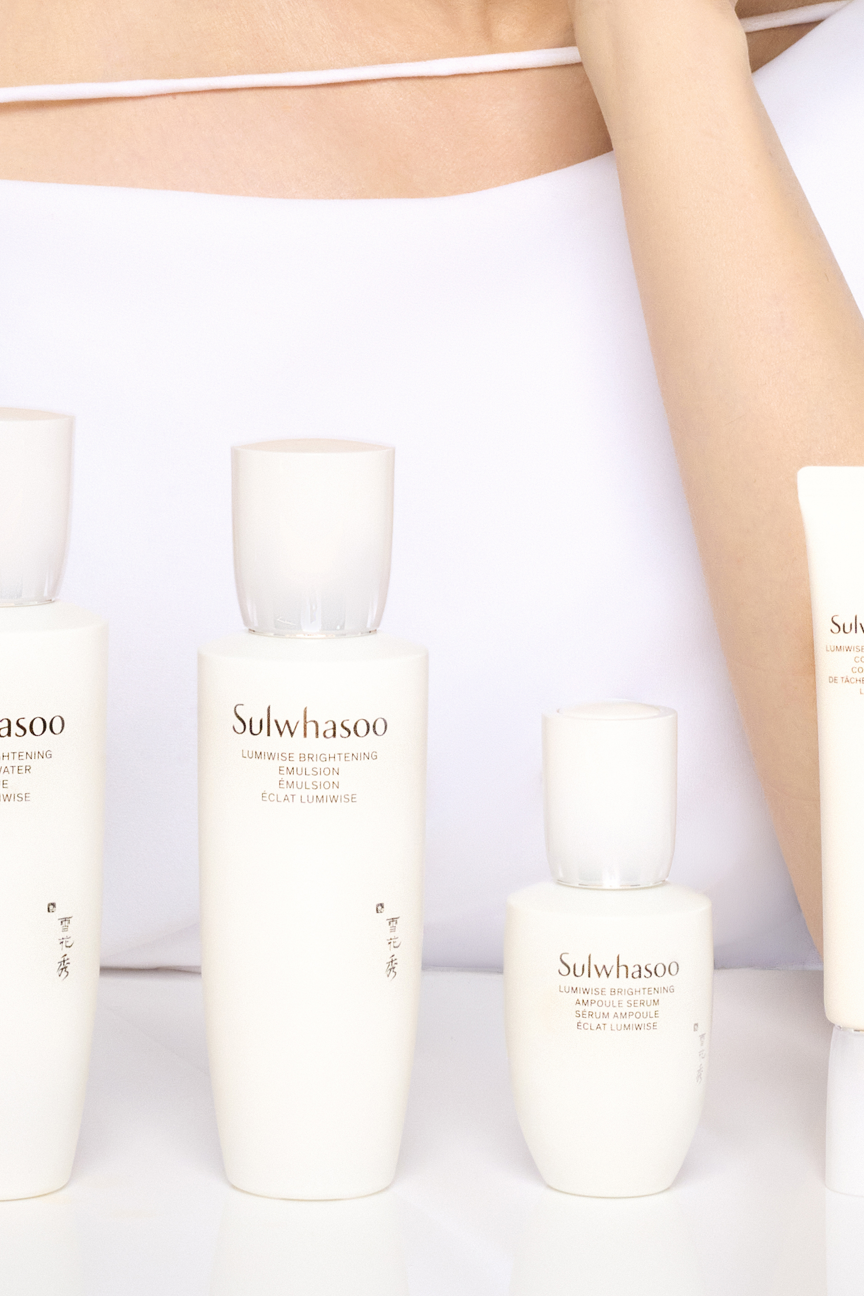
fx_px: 5760
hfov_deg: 8.6
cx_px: 242
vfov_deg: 12.6
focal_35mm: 160
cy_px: -199
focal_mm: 55
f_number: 20
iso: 1600
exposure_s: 1/160
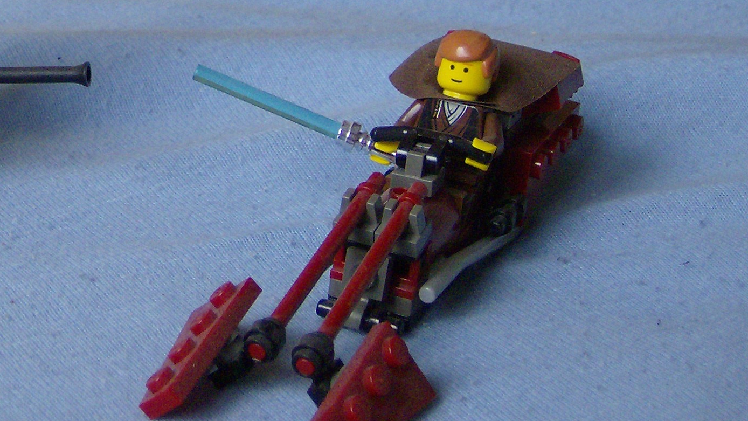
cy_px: -73
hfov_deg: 18.6
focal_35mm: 113
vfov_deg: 10.6
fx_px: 2241
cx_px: 78
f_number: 3.4
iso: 164
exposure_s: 1/88
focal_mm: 9.3
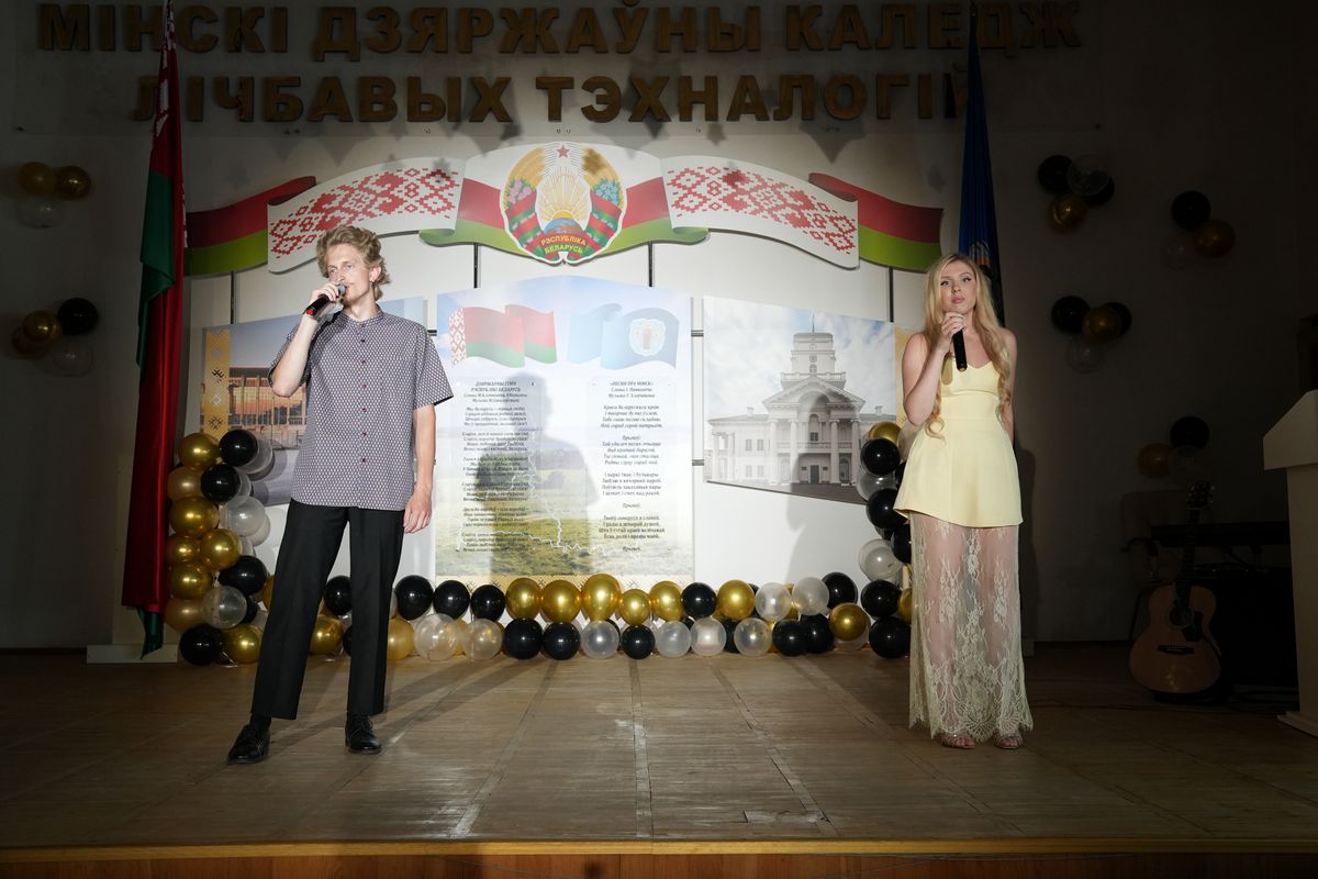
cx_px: 659
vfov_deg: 35.9
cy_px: 440
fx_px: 1355
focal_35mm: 37
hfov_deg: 51.9
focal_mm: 37
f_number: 6.3
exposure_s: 1/125
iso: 2500
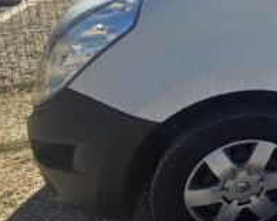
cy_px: -11
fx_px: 410
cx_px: 506
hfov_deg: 21.8
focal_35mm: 50
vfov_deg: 28.0
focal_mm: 1.7
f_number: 2.2
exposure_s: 1/1022
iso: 25
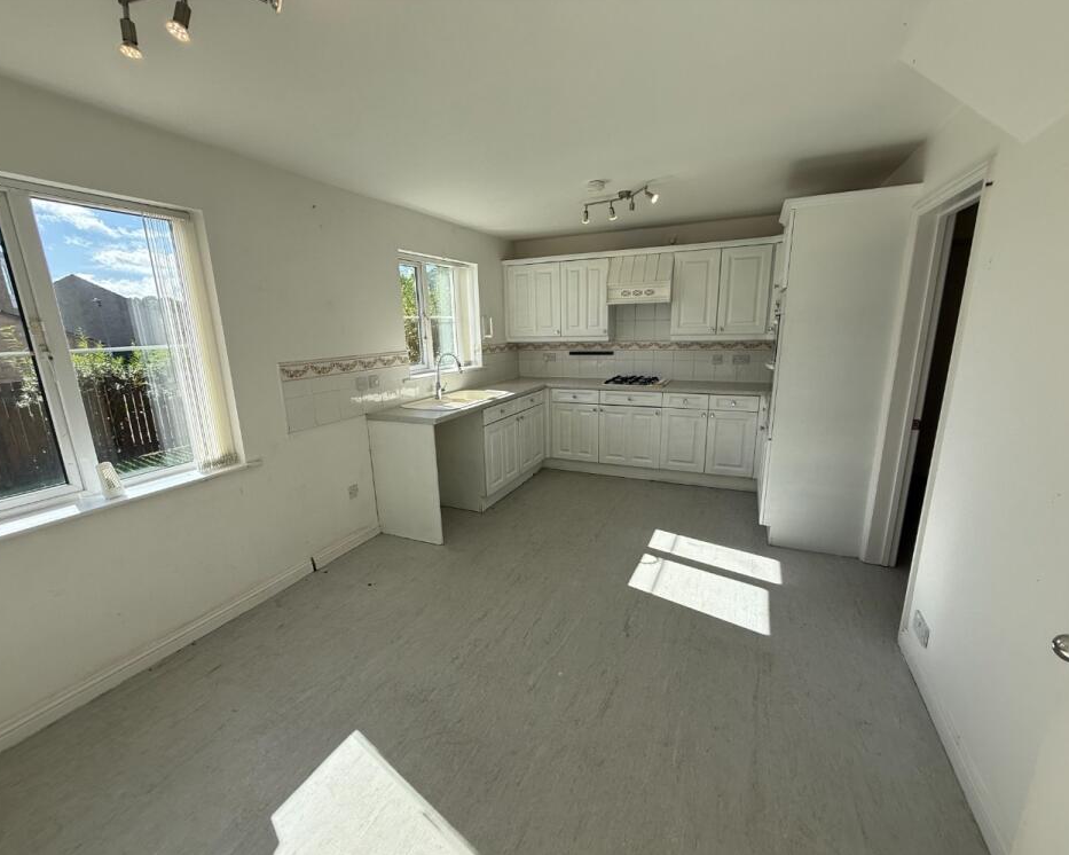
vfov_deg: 84.0
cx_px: 533
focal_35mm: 15
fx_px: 474
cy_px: 436
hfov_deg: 96.8
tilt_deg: -13.2
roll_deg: +1.9
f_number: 2.2
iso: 64
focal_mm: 2.22
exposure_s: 1/651
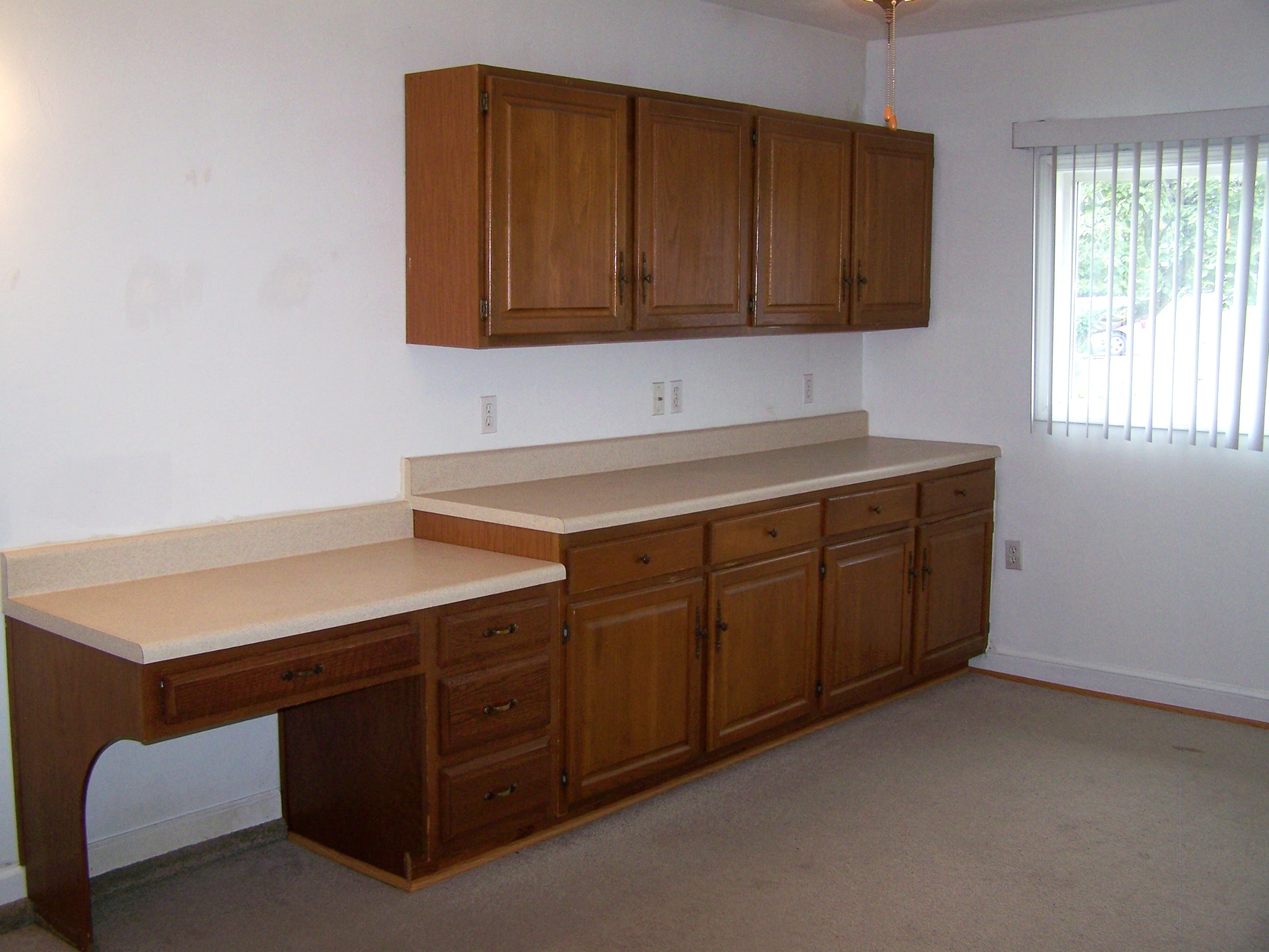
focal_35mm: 38
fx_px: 1393
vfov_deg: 37.7
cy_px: 476
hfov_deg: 49.0
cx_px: 634
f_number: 2.8
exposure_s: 1/60
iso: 80
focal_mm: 6.3
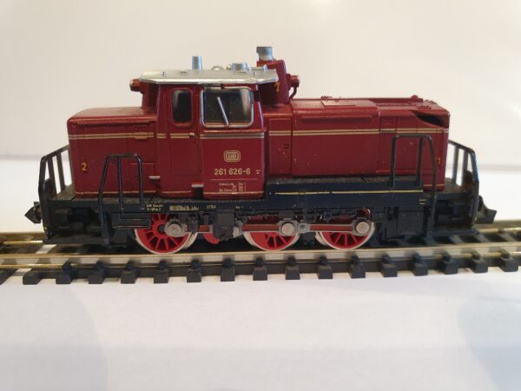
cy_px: 196
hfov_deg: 67.3
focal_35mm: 26
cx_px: 260
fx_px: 391
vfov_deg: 53.1
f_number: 2.4
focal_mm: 4.32
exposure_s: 1/50
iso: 320
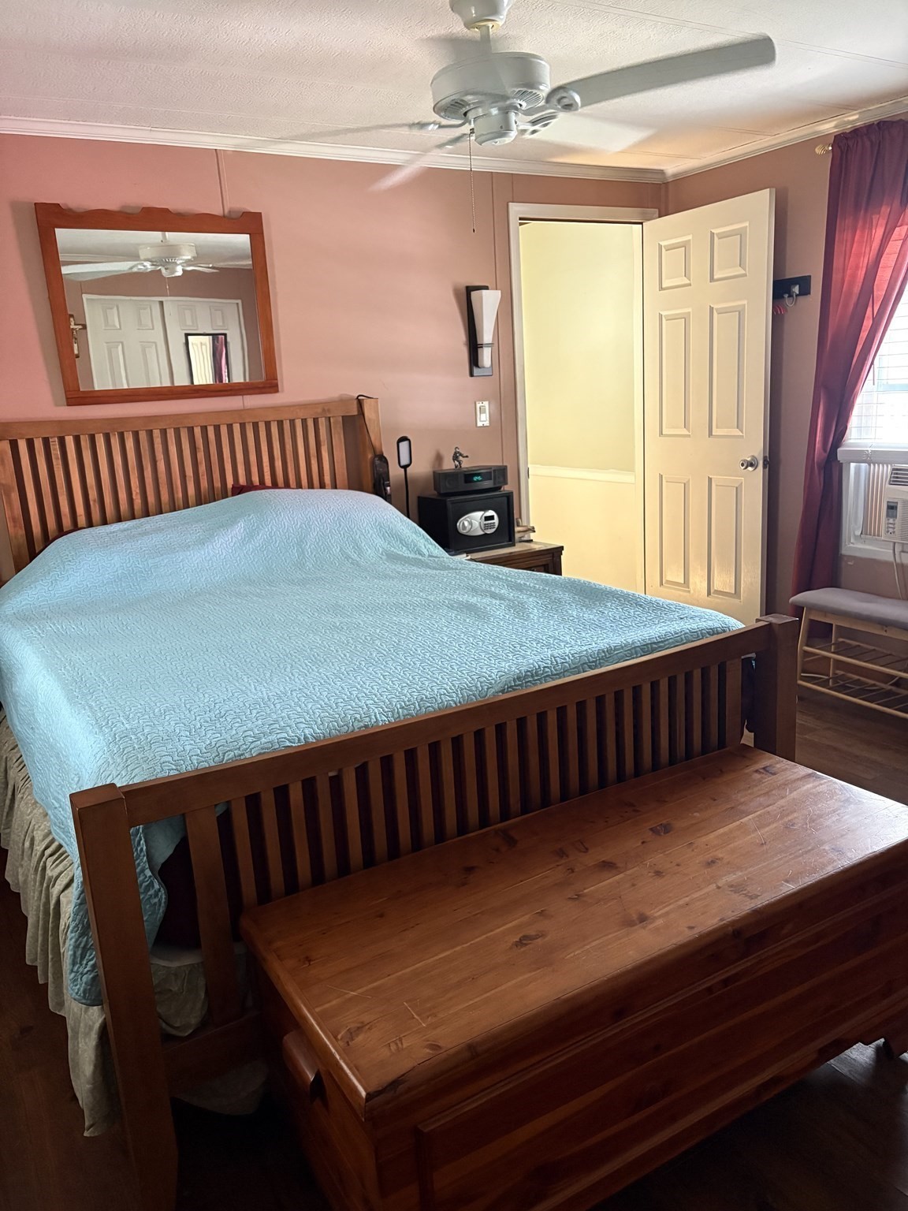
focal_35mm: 26
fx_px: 909
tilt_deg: -13.1
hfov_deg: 53.1
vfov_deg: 67.3
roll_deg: +2.5
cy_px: 606
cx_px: 454
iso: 500
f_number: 1.6
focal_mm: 5.96
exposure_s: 1/56
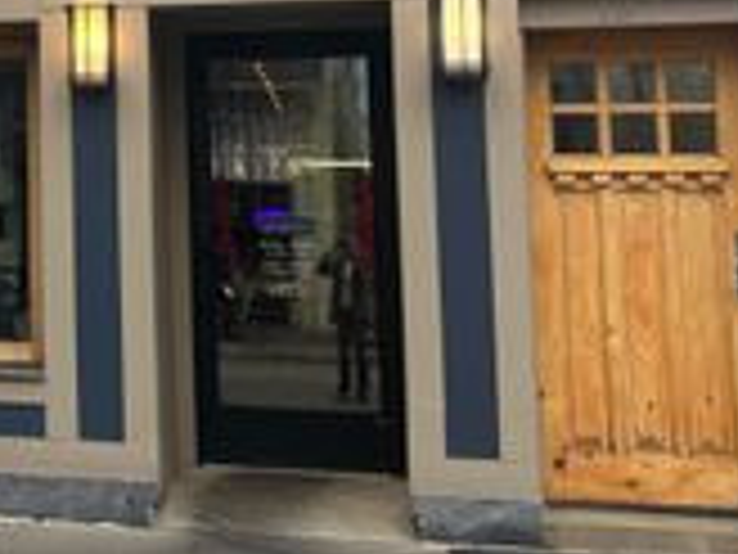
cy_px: 16
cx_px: -158
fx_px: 1556
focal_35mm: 73
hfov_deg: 24.1
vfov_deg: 19.6
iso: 64
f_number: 1.78
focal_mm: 6.86
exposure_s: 1/132
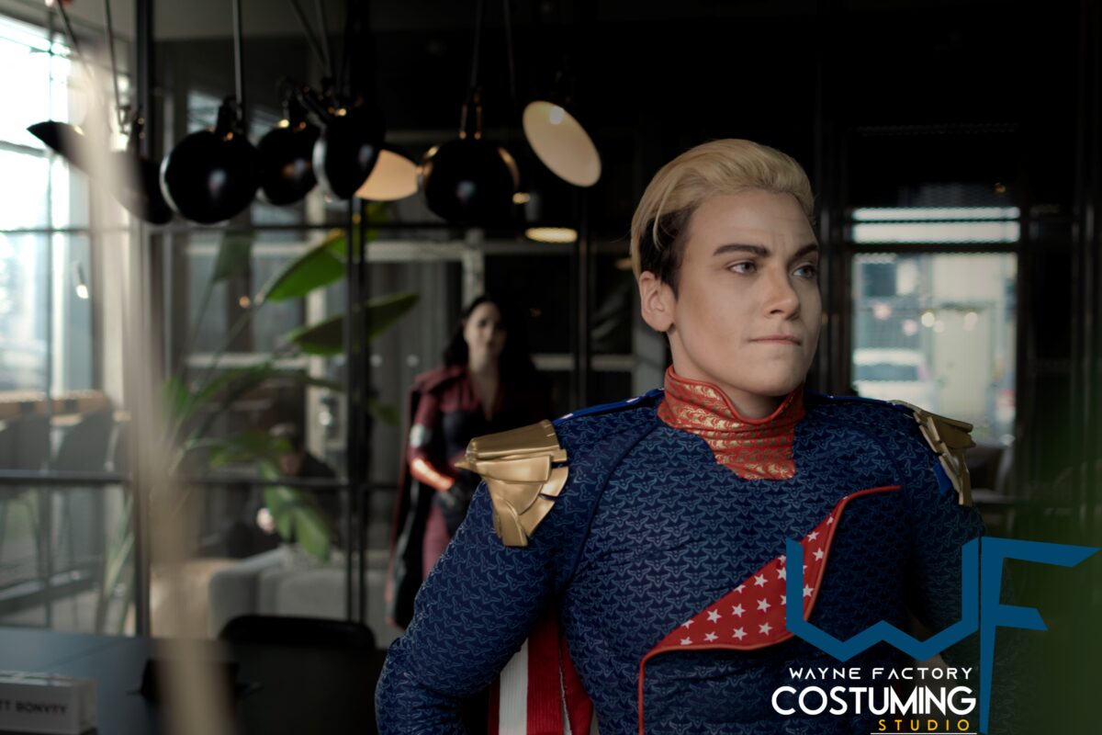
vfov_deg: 25.8
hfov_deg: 37.9
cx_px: 551
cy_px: 368
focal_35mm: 52
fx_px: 1607
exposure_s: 1/100
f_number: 2.5
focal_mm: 35
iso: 200
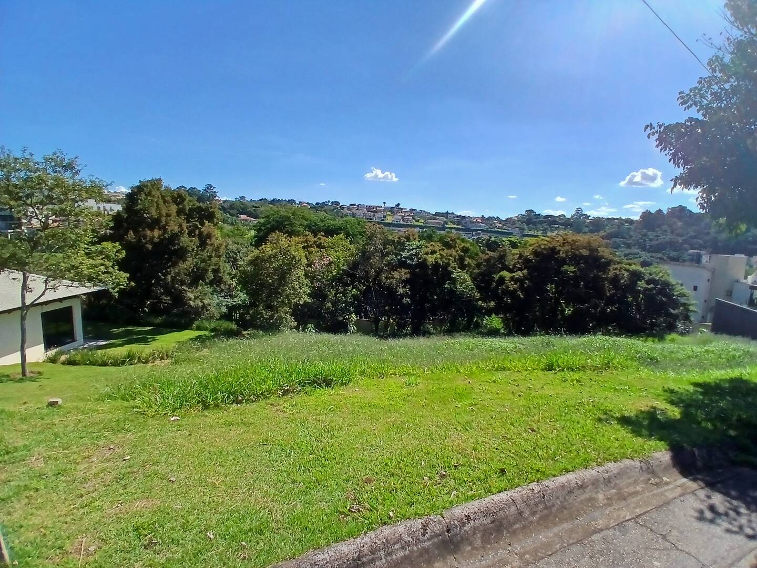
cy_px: 284
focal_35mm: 17
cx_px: 378
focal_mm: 1.4
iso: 50
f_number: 2.2
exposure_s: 1/1873
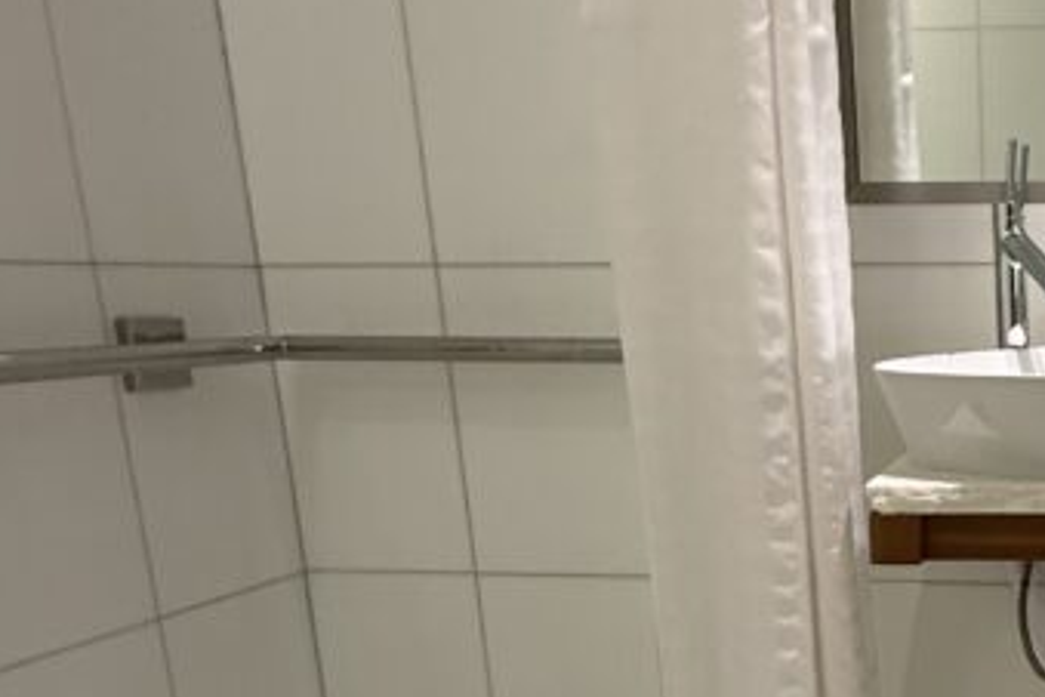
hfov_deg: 38.7
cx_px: 1079
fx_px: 1277
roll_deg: -0.4
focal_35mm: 44
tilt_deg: -14.8
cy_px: 623
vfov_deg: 29.3
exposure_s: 1/60
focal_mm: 2.22
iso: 320
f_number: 2.2
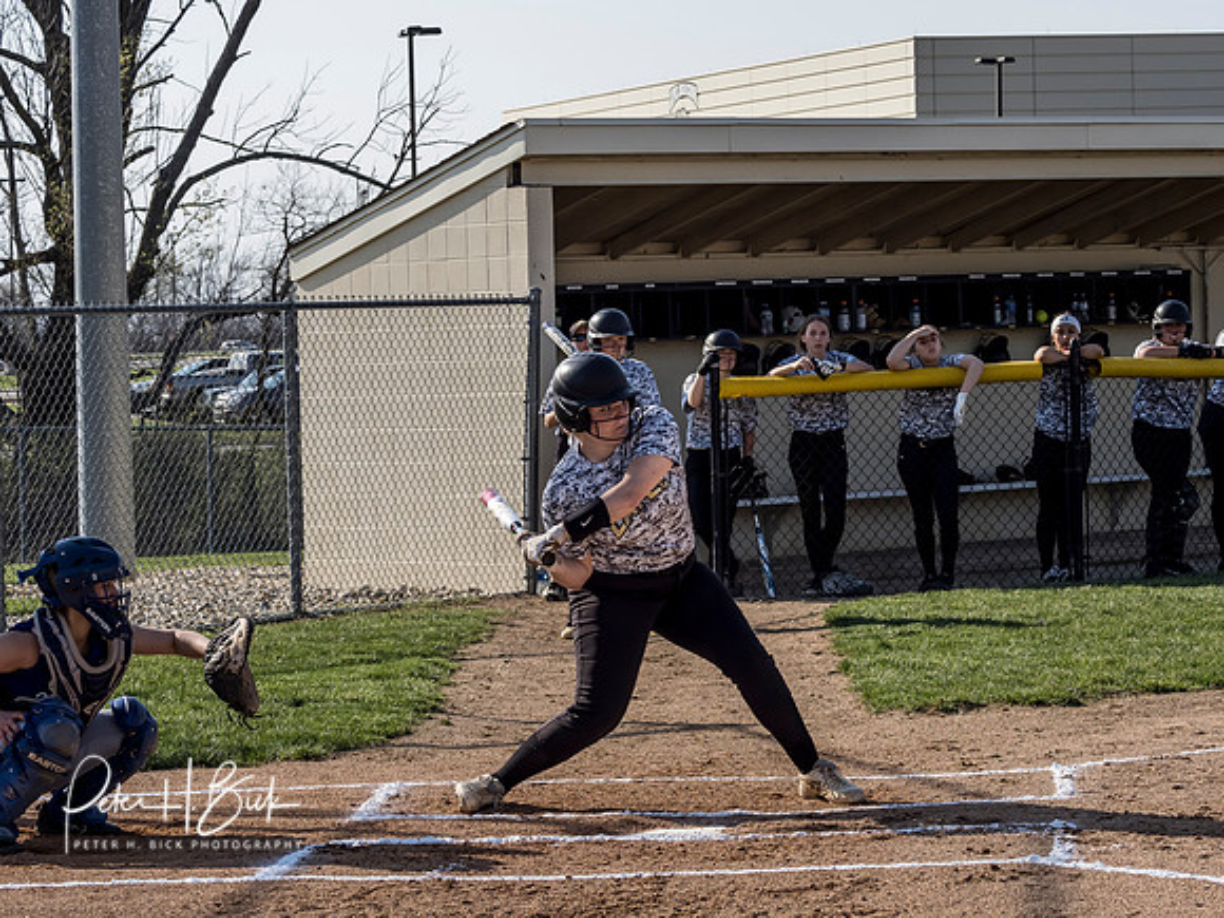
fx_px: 4667
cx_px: 612
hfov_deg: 14.9
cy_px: 459
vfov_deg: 11.2
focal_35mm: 132
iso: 400
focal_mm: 66
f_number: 6.3
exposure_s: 1/1600
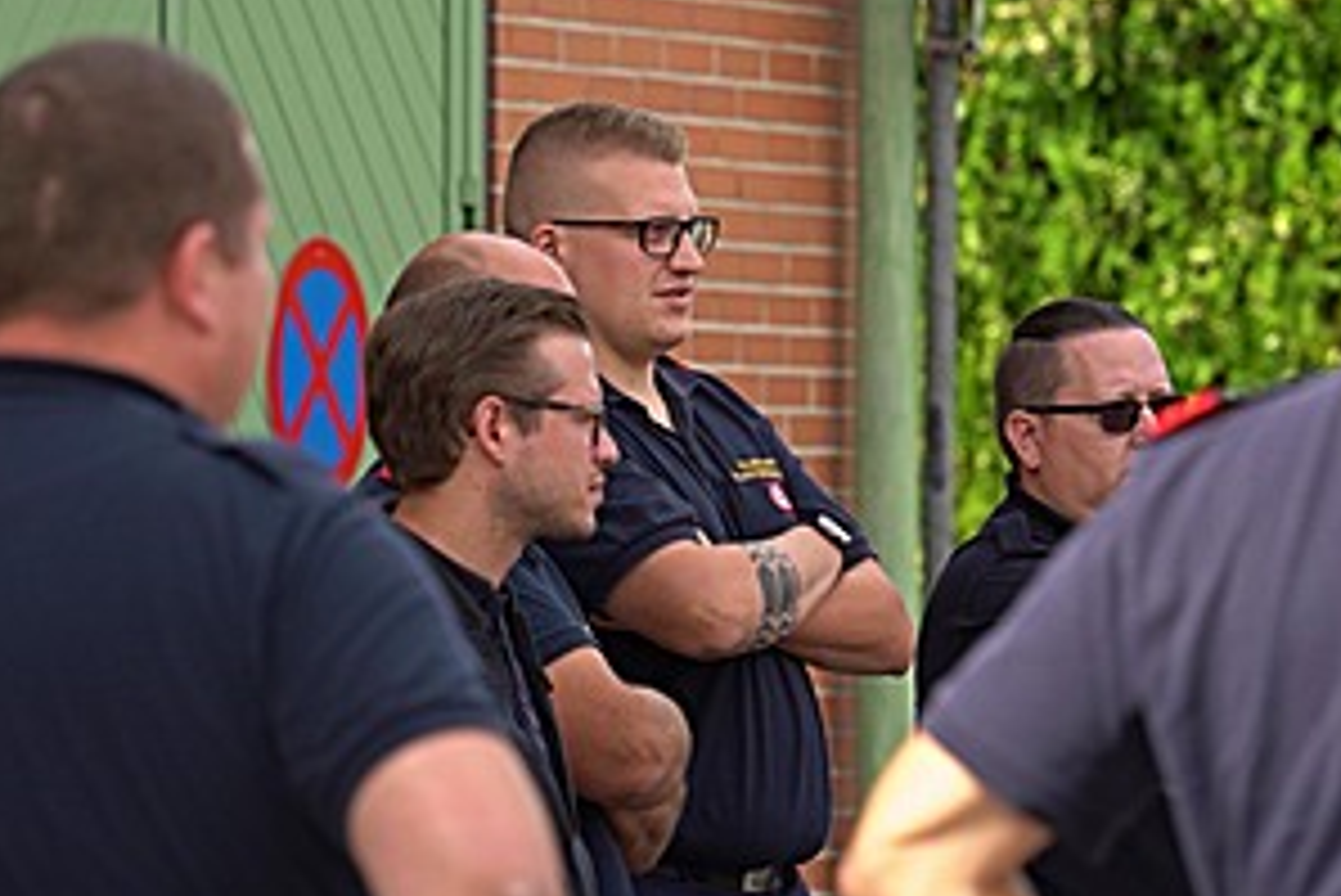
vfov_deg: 4.2
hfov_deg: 6.3
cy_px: 259
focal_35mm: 327
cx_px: 644
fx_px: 12186
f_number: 5.6
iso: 400
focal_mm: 158
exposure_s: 1/1000
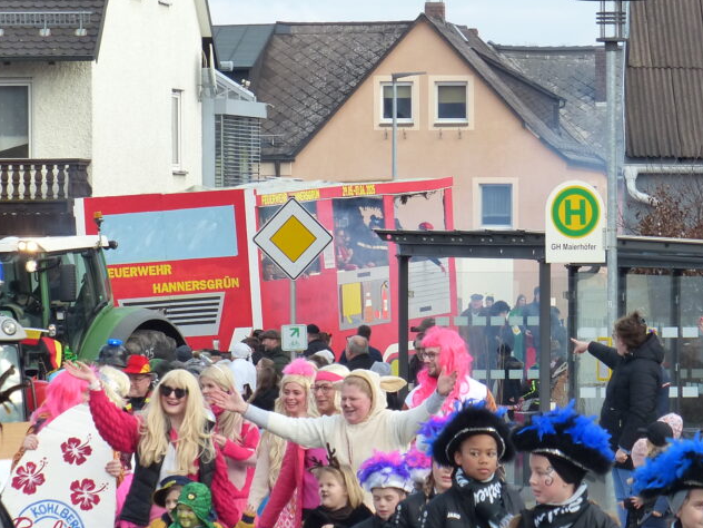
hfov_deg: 8.1
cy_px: 311
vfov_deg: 6.1
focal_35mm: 243
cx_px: 283
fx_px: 4935
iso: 160
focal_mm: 23.1
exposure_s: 1/320
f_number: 4
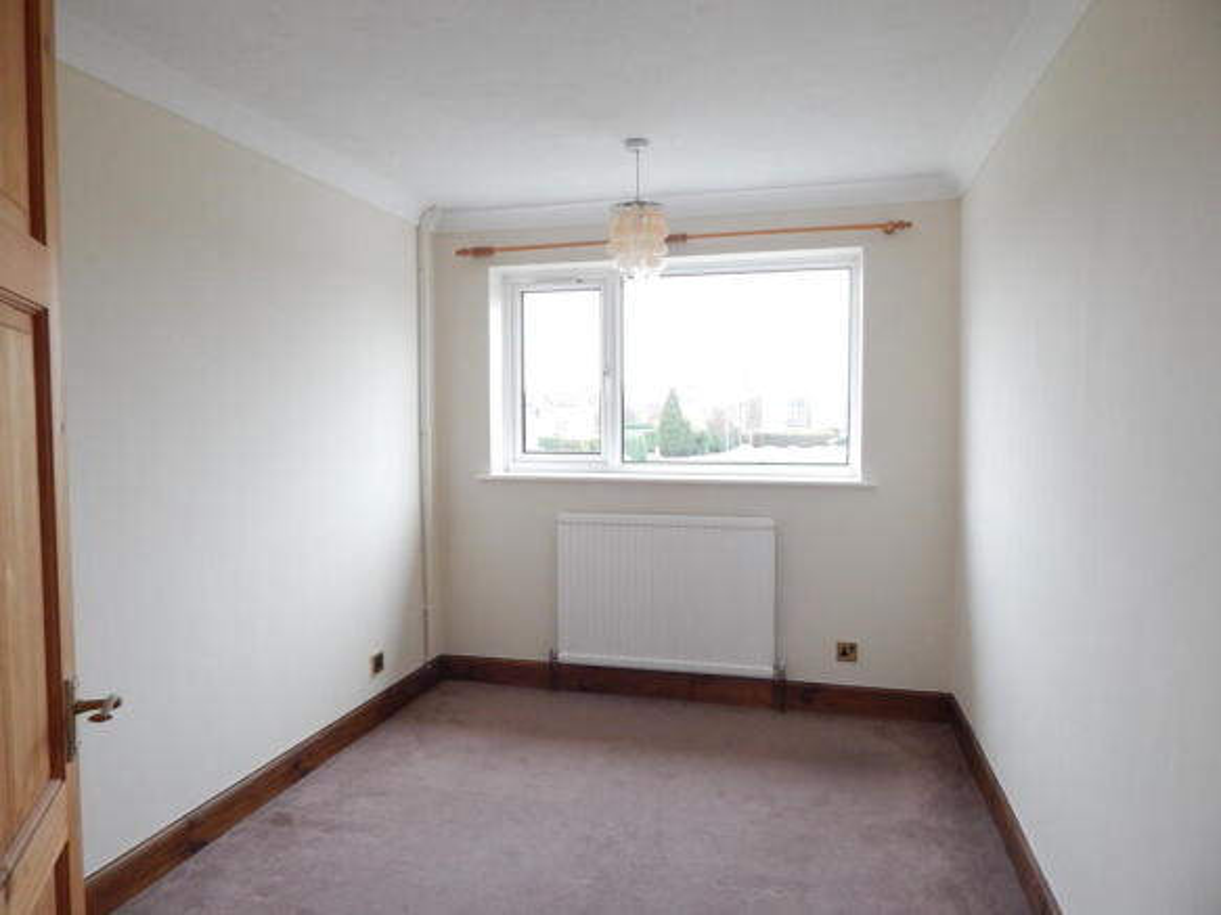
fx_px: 811
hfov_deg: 73.9
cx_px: 610
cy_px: 458
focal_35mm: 23
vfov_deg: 58.9
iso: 400
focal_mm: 4
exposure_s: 1/13
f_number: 3
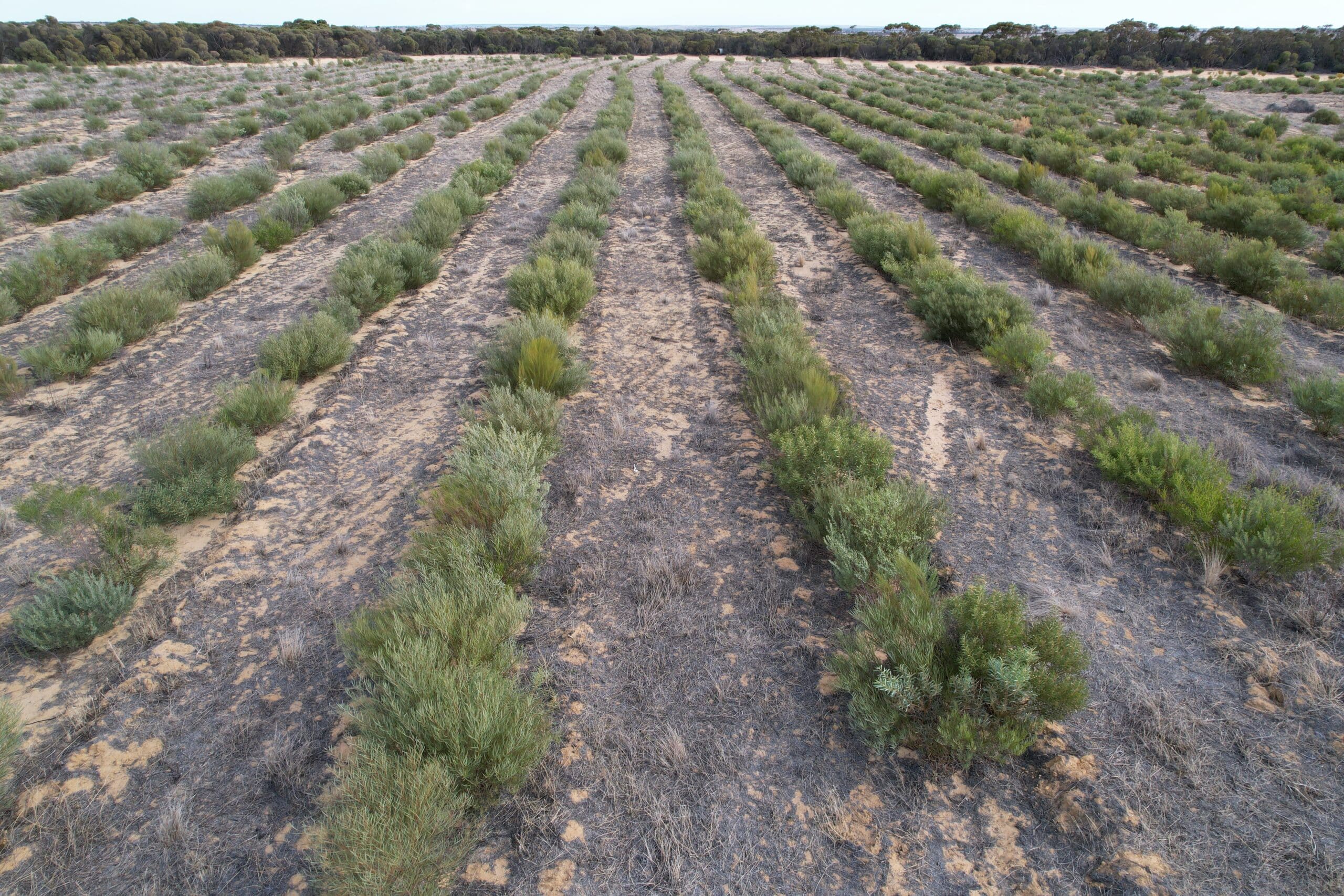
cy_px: 448
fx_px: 821
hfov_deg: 78.6
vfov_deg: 57.2
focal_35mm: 22
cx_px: 672
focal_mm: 8.38
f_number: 2.8
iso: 140
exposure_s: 1/500
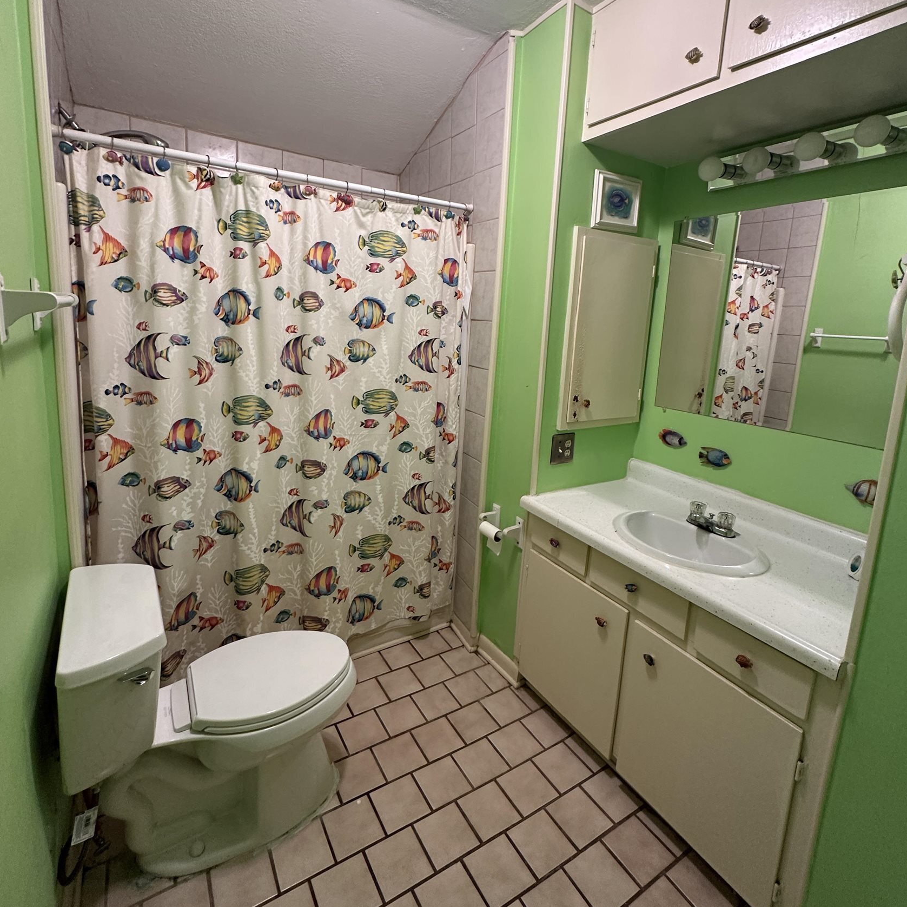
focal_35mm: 17
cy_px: 393
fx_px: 504
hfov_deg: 84.0
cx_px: 447
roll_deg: -3.7
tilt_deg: -9.0
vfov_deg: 83.5
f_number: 2.2
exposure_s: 1/60
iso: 250
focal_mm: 2.22
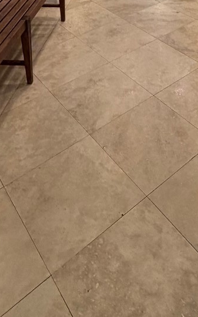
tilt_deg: -7.3
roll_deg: +1.6
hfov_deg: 28.9
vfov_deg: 32.8
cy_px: -102
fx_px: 380
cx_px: 139
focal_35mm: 44
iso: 250
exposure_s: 1/60
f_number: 2.2
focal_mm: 2.22
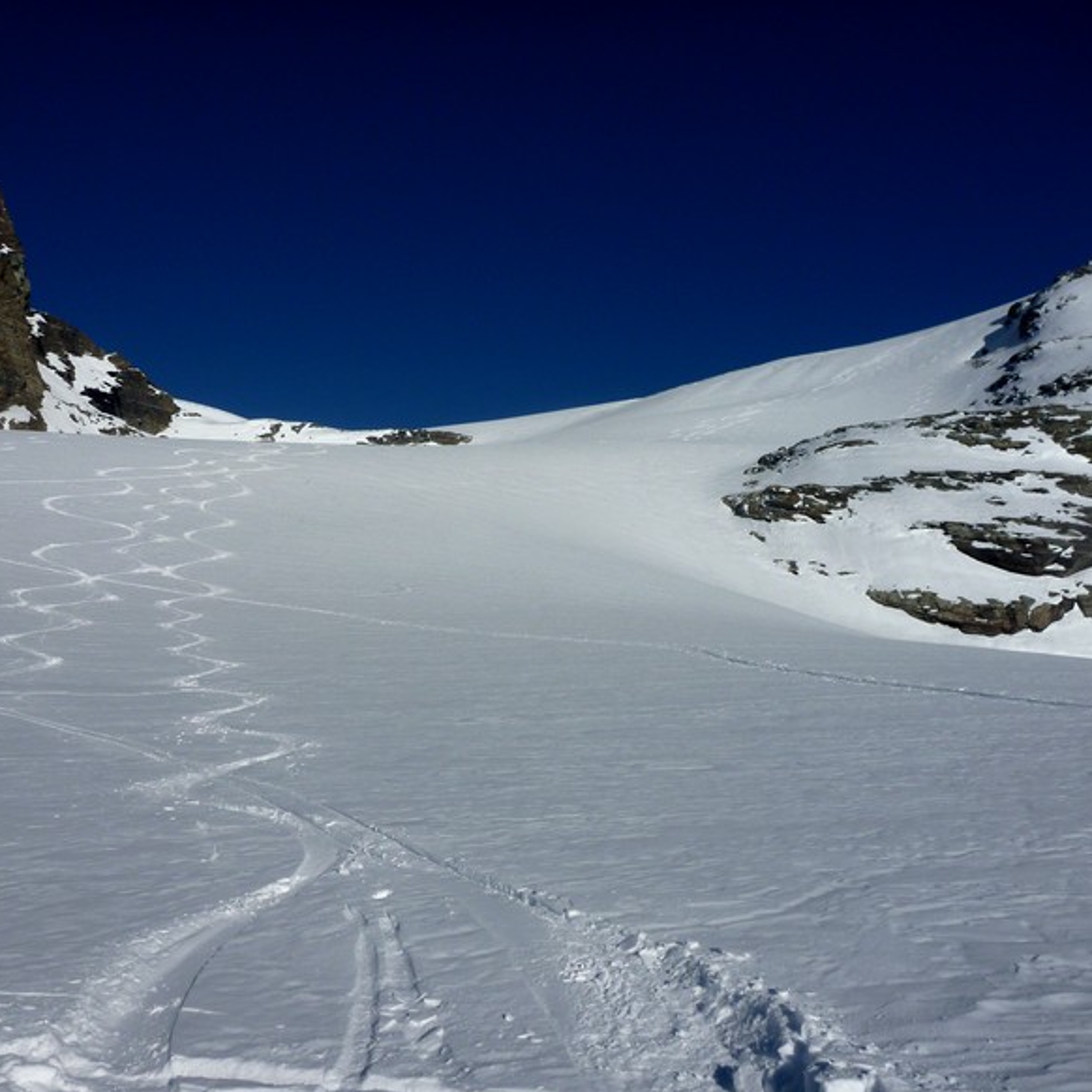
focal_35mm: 34
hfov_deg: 48.4
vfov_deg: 48.4
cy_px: 559
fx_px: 1213
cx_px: 529
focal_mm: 4.9
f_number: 10
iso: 80
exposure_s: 1/400
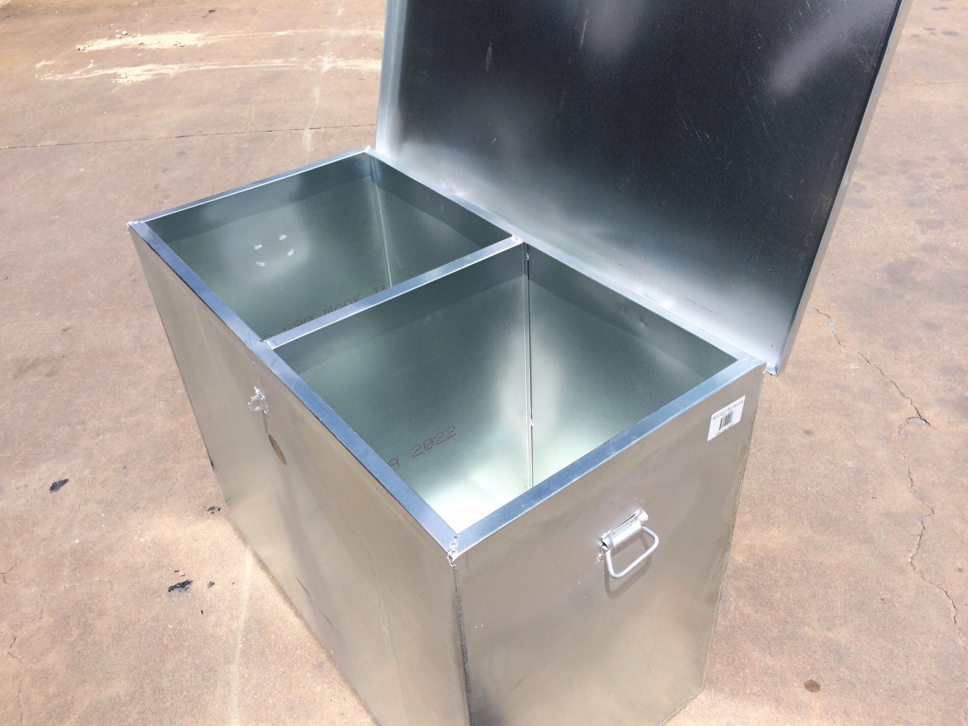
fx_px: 811
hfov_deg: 61.7
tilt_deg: -36.6
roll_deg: +4.5
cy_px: 363
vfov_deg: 48.2
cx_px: 484
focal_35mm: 29
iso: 32
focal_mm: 4.15
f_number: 2.2
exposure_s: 1/2933
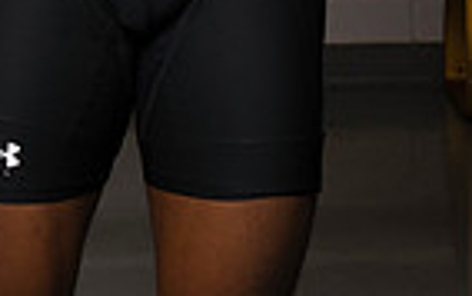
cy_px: -392
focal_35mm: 226
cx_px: 76
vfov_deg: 5.6
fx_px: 2909
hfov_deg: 9.2
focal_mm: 70
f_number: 11
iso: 125
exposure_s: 1/250
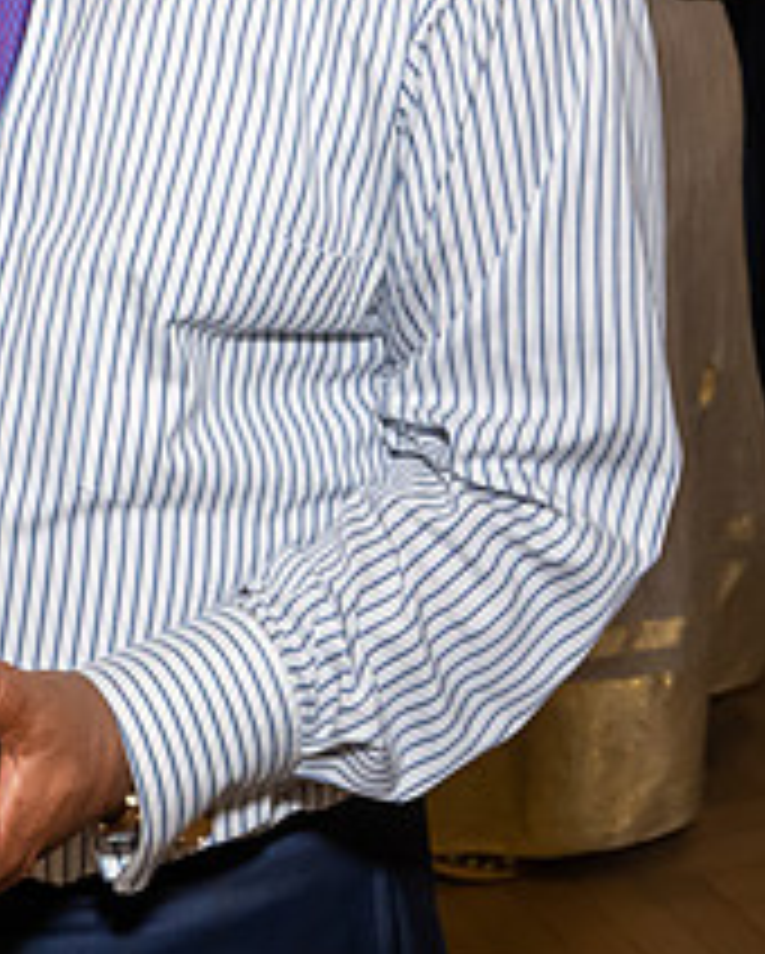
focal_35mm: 98
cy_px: -152
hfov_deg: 15.2
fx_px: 2770
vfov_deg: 18.6
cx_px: -142
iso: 1250
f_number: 7.1
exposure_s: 1/250
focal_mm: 19
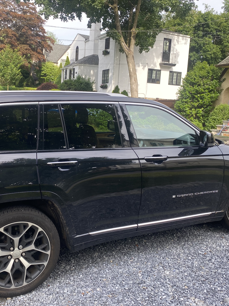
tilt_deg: -9.0
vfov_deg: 52.6
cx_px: 97
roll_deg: -3.9
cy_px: 152
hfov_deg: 40.6
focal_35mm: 35
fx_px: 309
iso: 32
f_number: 1.8
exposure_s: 1/317
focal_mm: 4.25
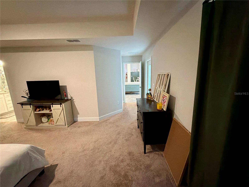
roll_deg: +2.0
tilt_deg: -10.7
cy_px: 94
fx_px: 101
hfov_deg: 102.1
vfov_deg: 85.7
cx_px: 124
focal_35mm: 14
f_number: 2.2
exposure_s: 1/60
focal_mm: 2.22
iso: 1250
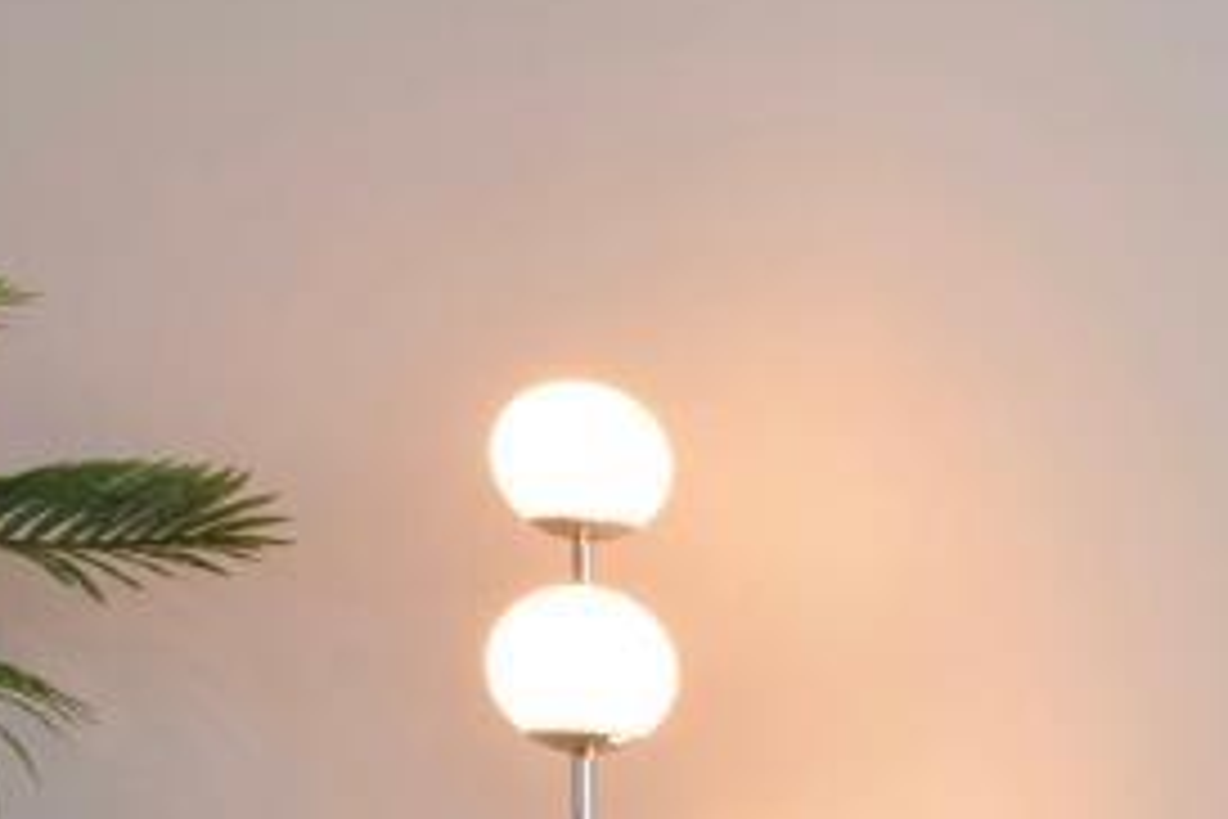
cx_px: 2375
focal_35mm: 88
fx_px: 3002
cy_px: 1066
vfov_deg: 14.8
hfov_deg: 17.4
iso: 400
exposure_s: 1/3
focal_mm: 16
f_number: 16
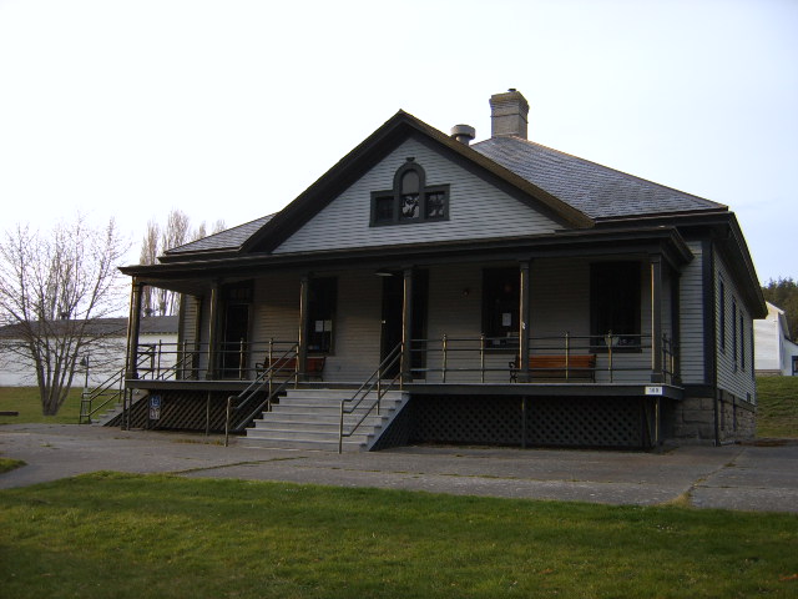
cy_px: 300
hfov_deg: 52.6
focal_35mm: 35
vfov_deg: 40.7
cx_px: 399
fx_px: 807
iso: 50
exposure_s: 1/125
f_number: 2.8
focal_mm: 5.8
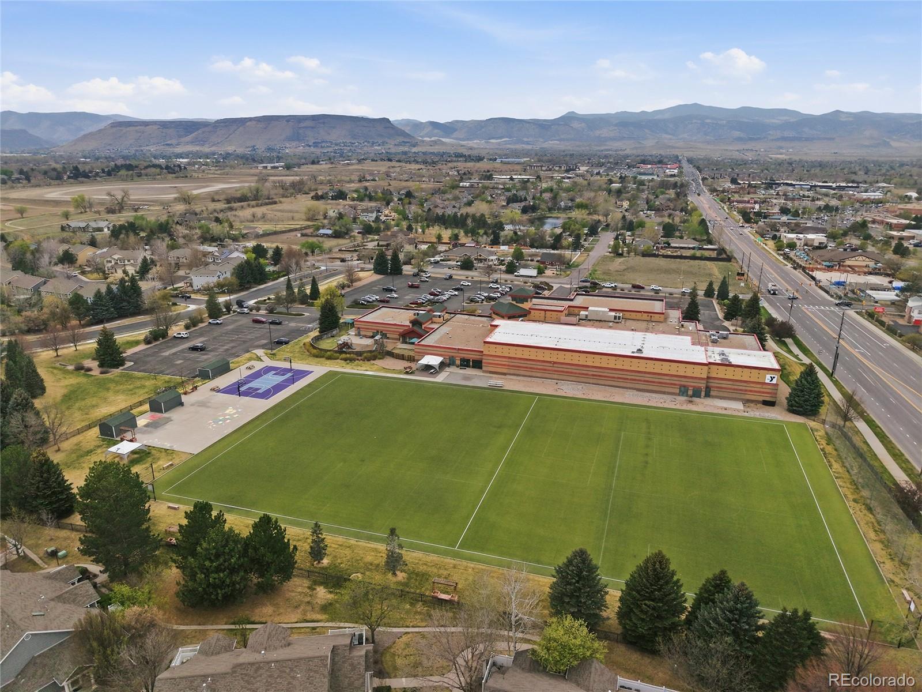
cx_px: 461
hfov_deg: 71.6
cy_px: 346
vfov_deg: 56.8
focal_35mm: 24
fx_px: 639
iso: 170
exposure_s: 1/8000
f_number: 1.8
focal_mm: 8.7
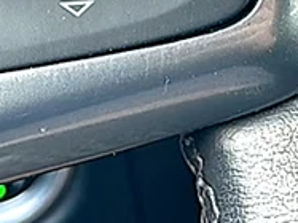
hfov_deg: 13.1
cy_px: -111
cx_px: 64
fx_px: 1290
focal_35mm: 150
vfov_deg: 9.6
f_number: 1.78
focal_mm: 6.86
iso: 80
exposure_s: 1/108
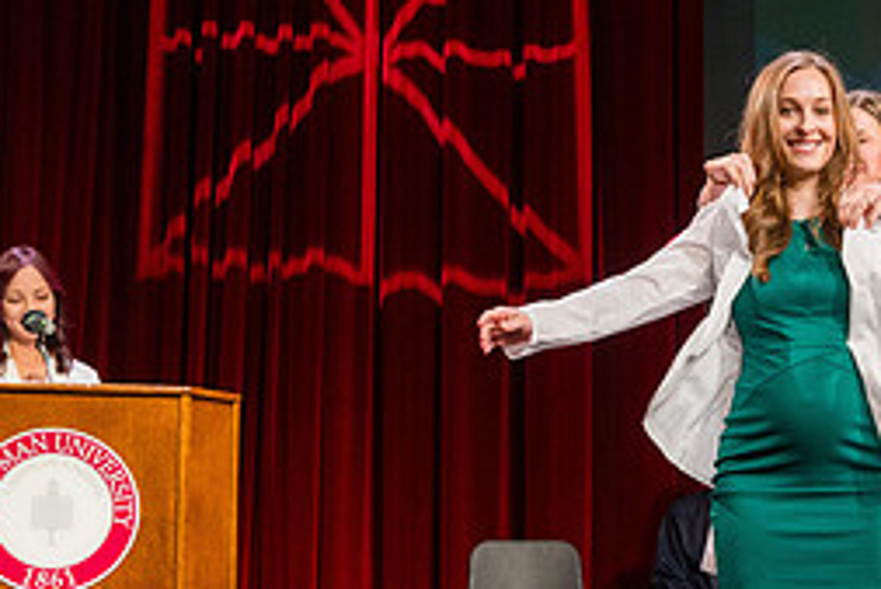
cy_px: 416
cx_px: 801
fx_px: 2130
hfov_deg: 22.8
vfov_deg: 15.7
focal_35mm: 87
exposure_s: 1/320
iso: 1250
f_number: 3.5
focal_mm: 38
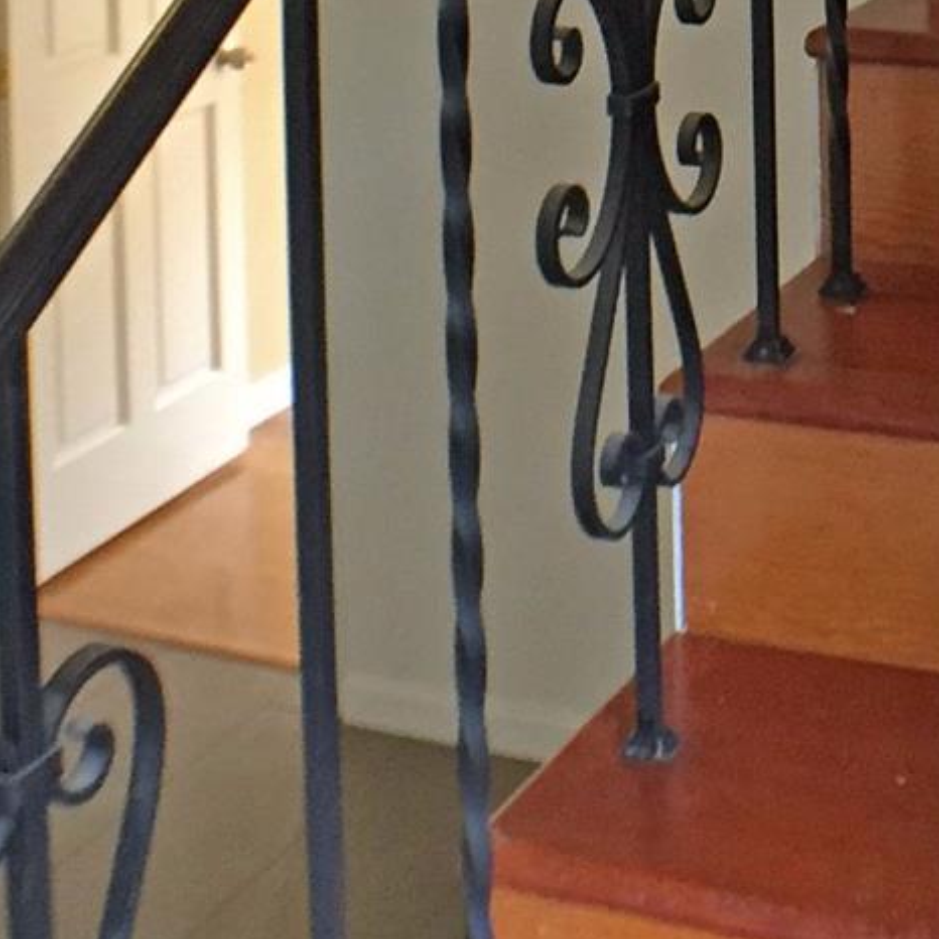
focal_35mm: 110
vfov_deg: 14.7
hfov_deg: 15.6
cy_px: -484
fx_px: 3376
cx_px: 895
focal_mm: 4.15
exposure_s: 1/30
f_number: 2.2
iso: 160
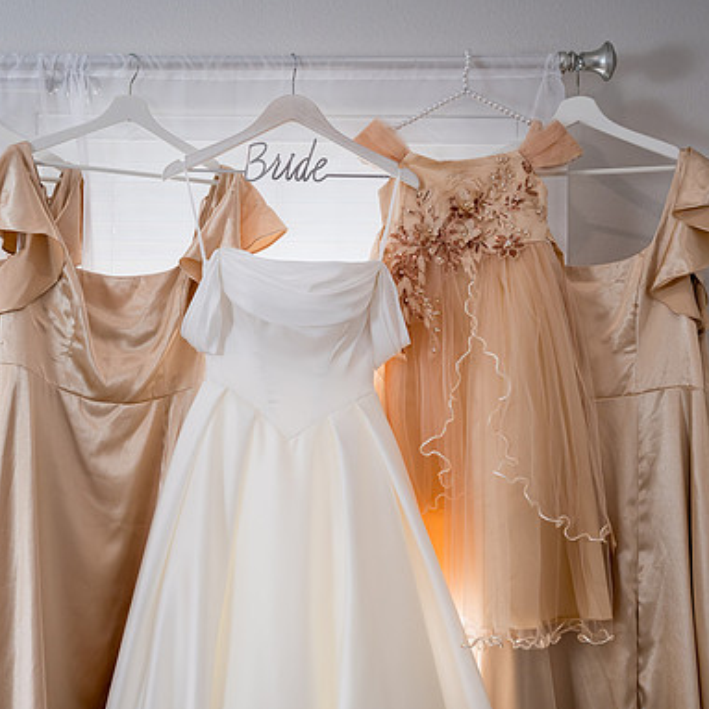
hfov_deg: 27.3
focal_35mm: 63
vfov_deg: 27.3
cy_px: 354
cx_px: 302
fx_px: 1460
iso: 1000
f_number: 4
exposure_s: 1/320
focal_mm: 49
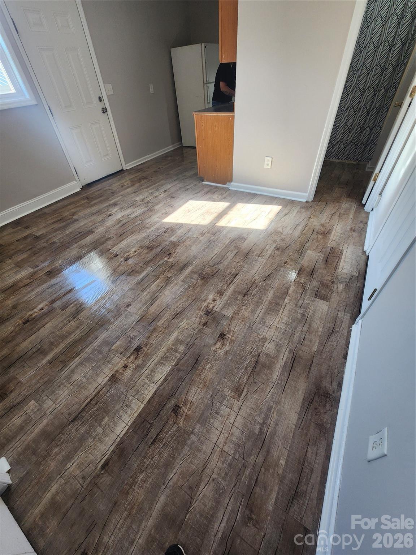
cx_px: 208
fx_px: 208
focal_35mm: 13
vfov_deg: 106.2
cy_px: 278
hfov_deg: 89.9
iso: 160
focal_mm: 2.2
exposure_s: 1/60
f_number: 2.2
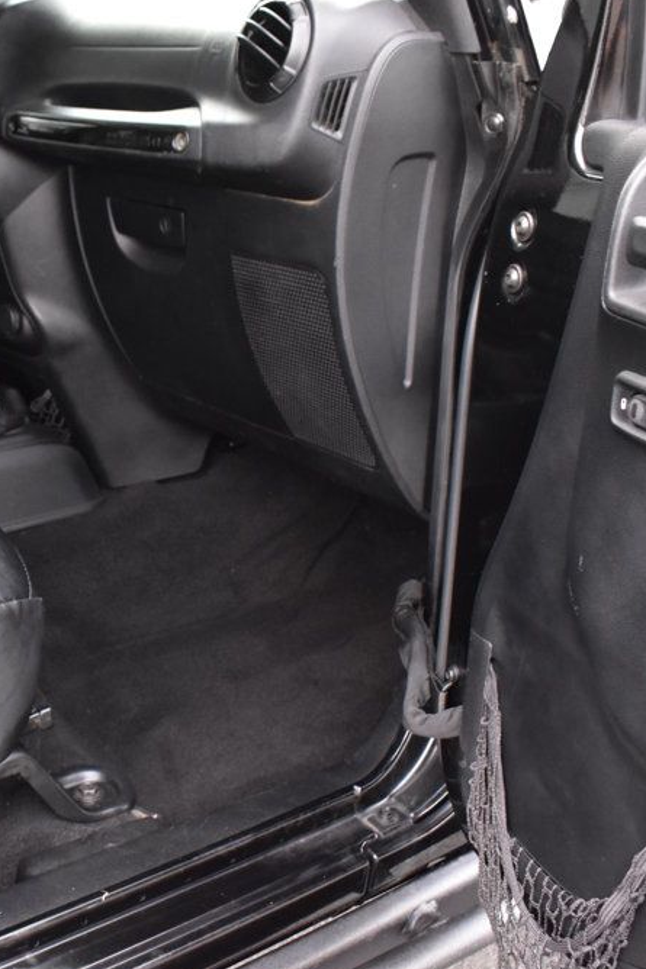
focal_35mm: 46
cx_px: 77
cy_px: 487
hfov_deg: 28.2
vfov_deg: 42.8
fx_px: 1239
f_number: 5.6
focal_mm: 20
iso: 1600
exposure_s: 1/15
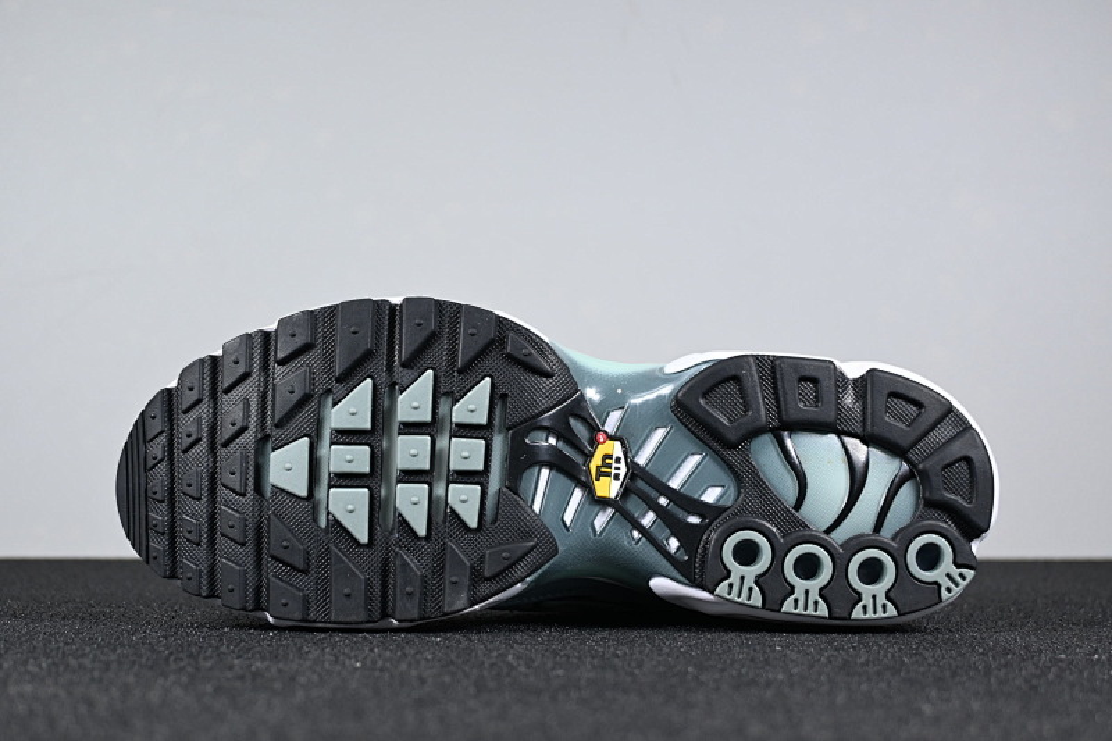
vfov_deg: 25.0
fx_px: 1668
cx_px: 556
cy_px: 370
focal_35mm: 54
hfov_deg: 36.9
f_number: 5.3
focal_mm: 36
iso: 720
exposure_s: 1/125
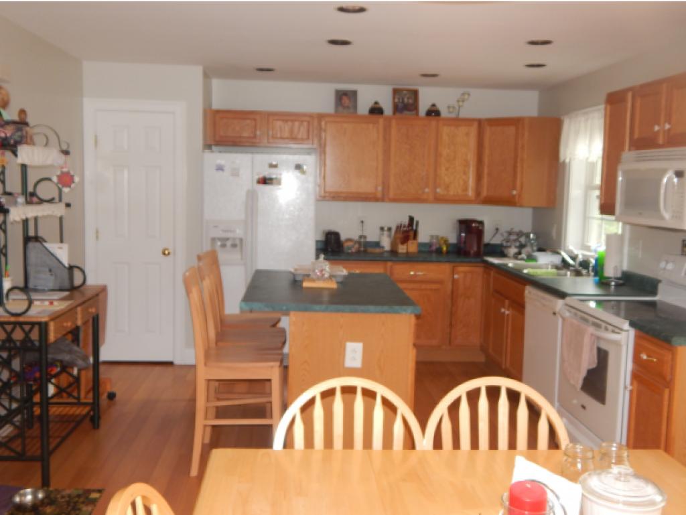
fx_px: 674
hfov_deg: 53.9
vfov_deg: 41.8
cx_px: 343
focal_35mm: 34
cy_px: 258
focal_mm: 6.1
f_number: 3.3
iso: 220
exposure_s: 1/30
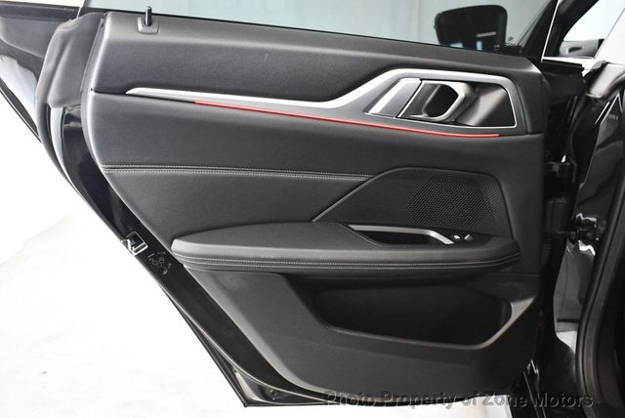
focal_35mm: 36
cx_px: 312
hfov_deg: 53.1
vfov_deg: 36.9
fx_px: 626
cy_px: 209
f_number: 3.5
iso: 3600
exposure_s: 1/60
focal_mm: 18
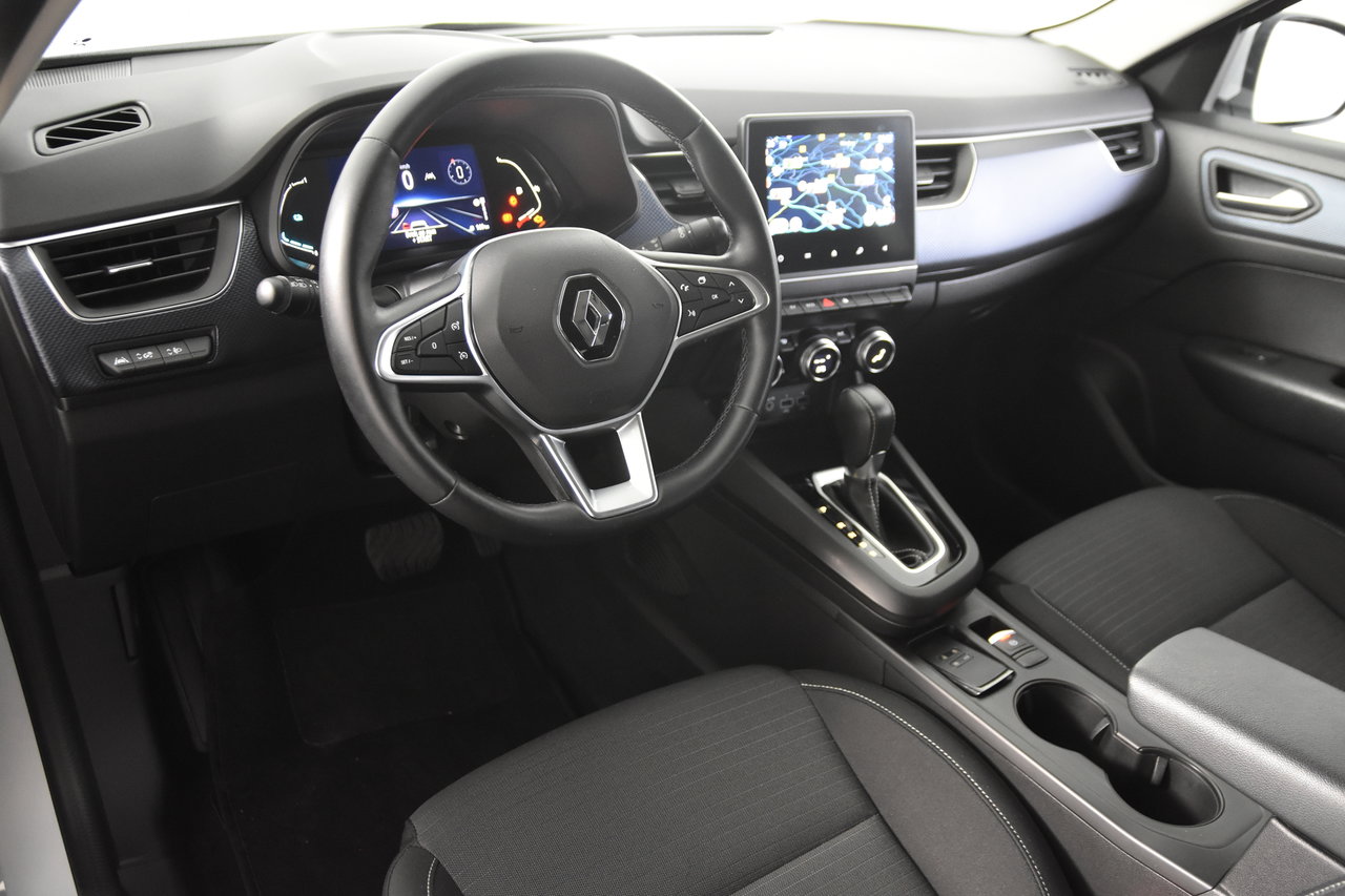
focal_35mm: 30
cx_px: 672
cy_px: 448
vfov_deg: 43.6
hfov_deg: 61.9
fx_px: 1121
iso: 2800
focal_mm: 20
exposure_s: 1/30
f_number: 2.8
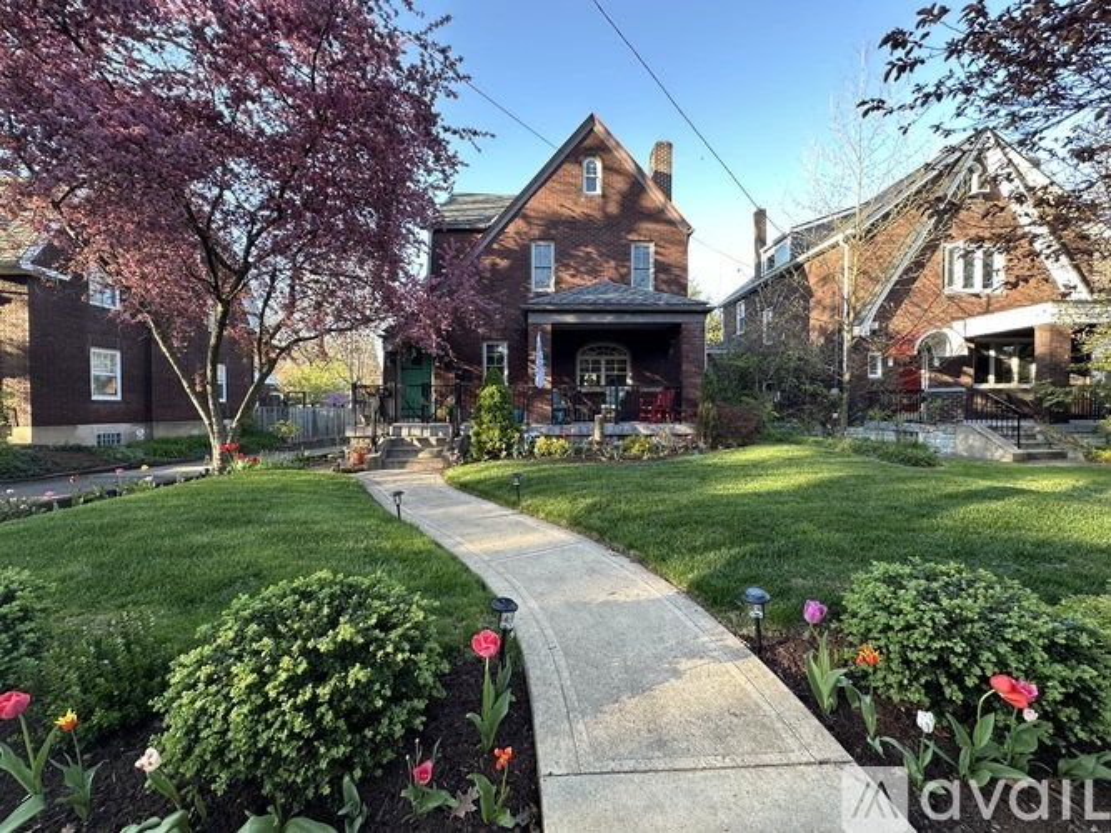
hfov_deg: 102.1
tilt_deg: -0.5
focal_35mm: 14
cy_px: 416
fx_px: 449
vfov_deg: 85.7
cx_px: 556
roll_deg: +0.3
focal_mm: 2.22
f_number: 2.2
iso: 50
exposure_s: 1/99
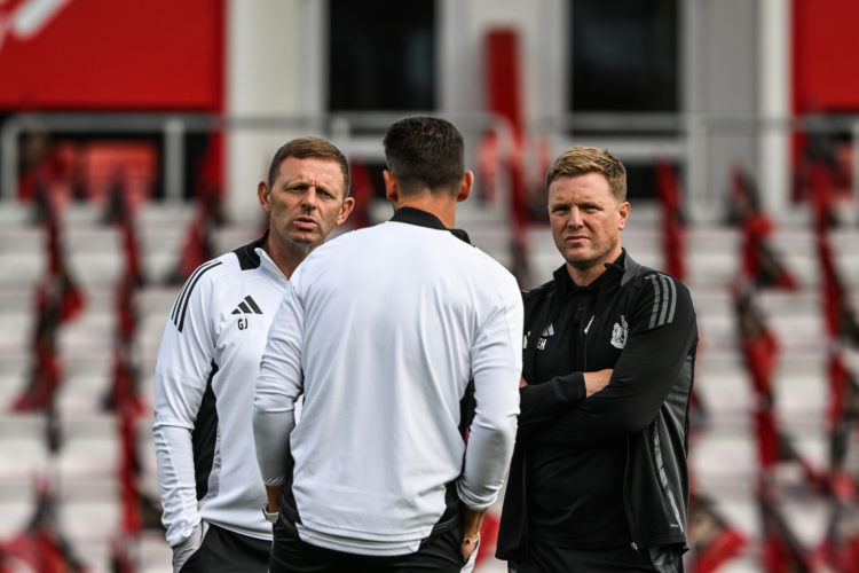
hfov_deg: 3.7
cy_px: 286
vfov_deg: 2.5
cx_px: 430
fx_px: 13361
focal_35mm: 560
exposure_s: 1/800
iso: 500
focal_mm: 560
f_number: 8
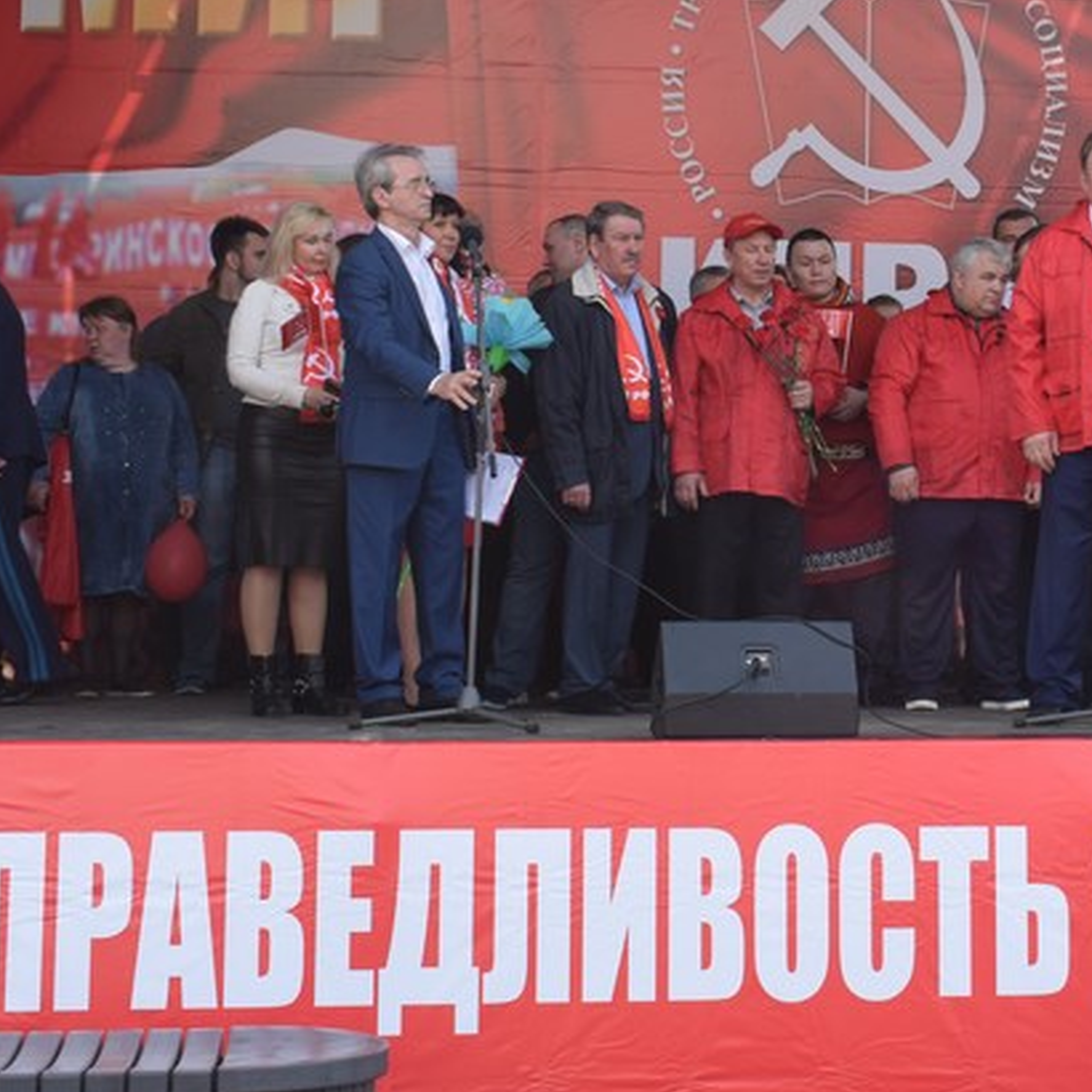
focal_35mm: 86
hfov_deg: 19.8
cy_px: 345
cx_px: 954
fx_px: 3072
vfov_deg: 20.1
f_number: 8
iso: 360
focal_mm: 27
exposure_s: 1/250
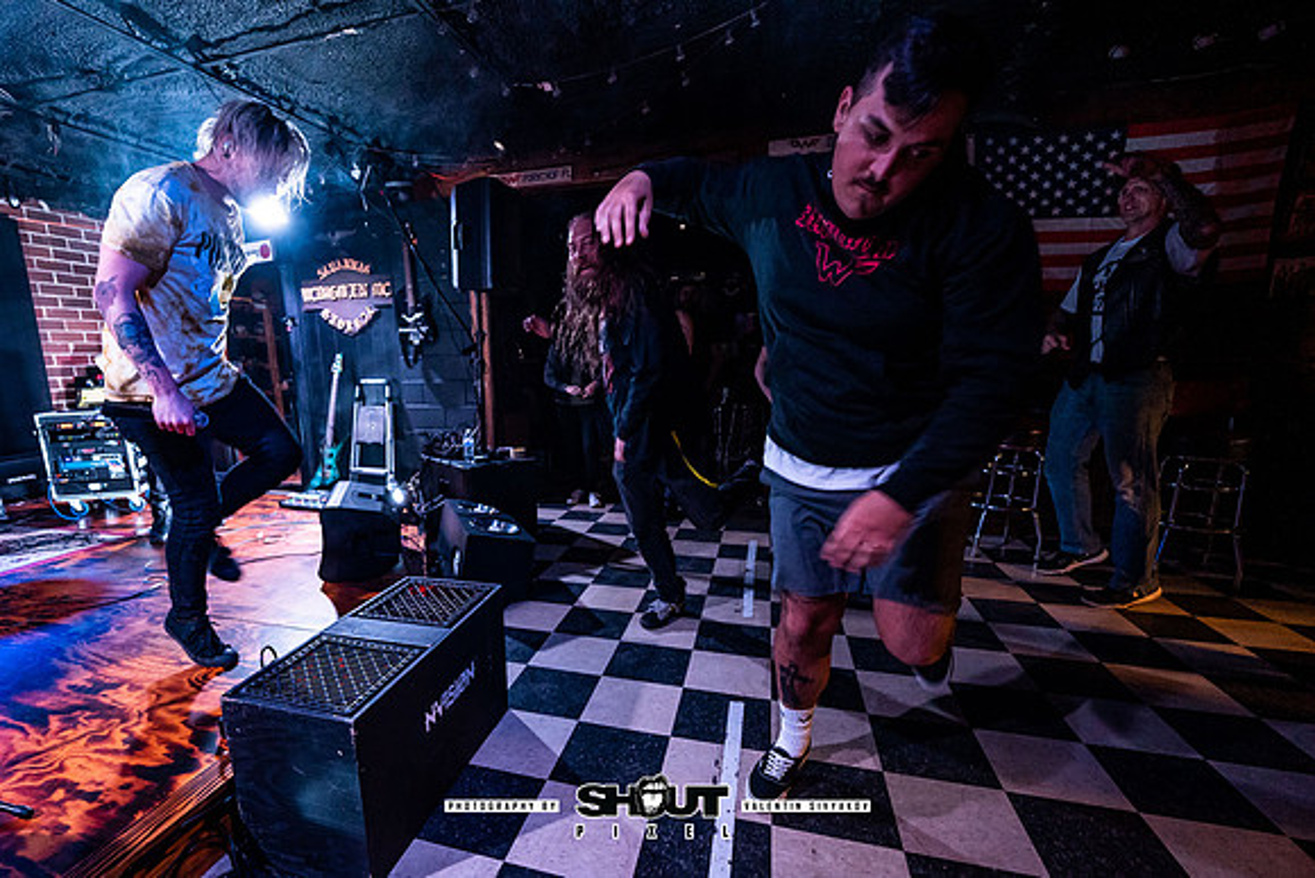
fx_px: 575
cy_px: 494
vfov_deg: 74.4
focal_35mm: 16
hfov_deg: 97.1
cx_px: 576
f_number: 2.8
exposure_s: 1/200
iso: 2000
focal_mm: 14
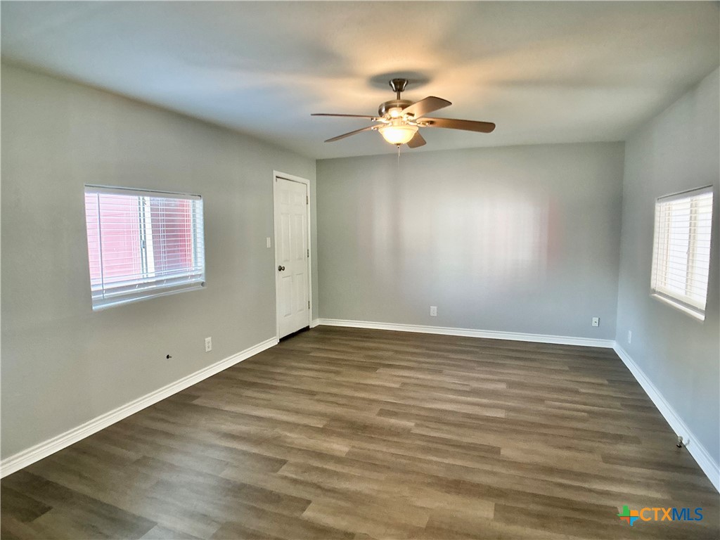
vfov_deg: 49.7
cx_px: 360
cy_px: 270
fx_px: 582
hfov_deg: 63.4
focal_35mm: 28
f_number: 1.8
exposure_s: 1/60
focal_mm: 3
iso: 125
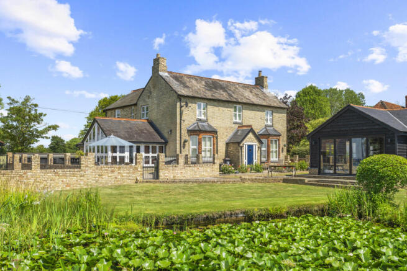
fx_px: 396
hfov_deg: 54.4
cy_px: 136
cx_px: 204
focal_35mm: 35
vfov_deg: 37.9
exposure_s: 1/320
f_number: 7.1
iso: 320
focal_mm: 35
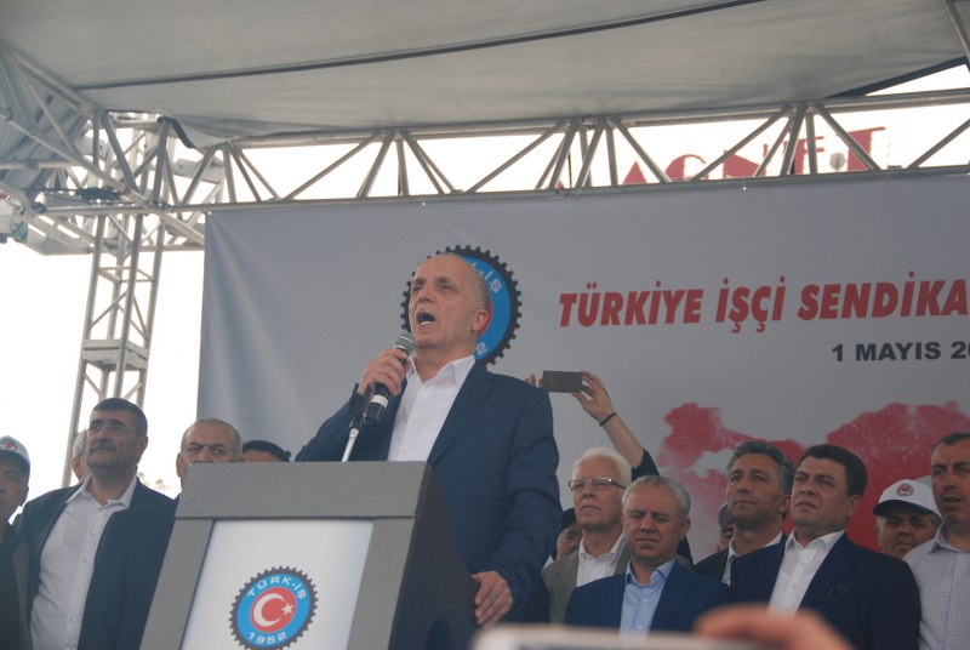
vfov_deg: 15.2
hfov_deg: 22.6
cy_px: 325
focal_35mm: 90
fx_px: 2429
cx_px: 485
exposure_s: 1/500
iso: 200
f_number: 5.6
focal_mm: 60
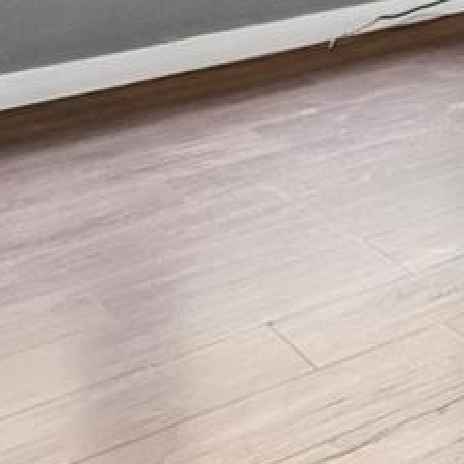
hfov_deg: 16.5
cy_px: -342
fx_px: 1259
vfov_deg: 17.4
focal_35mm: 83
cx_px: 894
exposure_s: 1/13
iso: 400
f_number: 10
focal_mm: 14
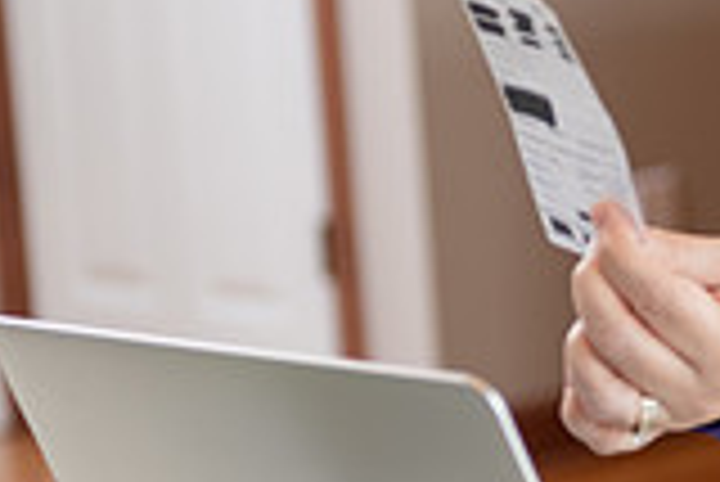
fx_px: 4204
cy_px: 246
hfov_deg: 9.7
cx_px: 824
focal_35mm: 210
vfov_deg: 6.6
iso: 500
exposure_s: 1/200
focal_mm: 58
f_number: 2.8
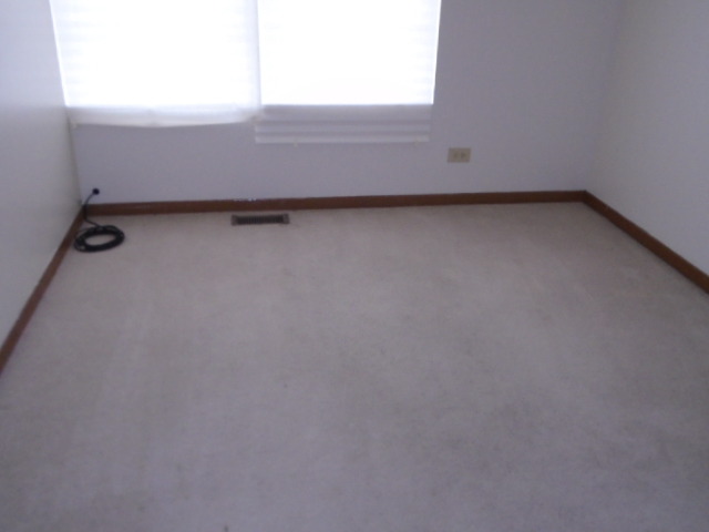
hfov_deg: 58.4
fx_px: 635
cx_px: 354
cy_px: 266
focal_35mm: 31
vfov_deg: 45.4
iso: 250
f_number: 3.5
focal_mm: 5.5
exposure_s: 1/40
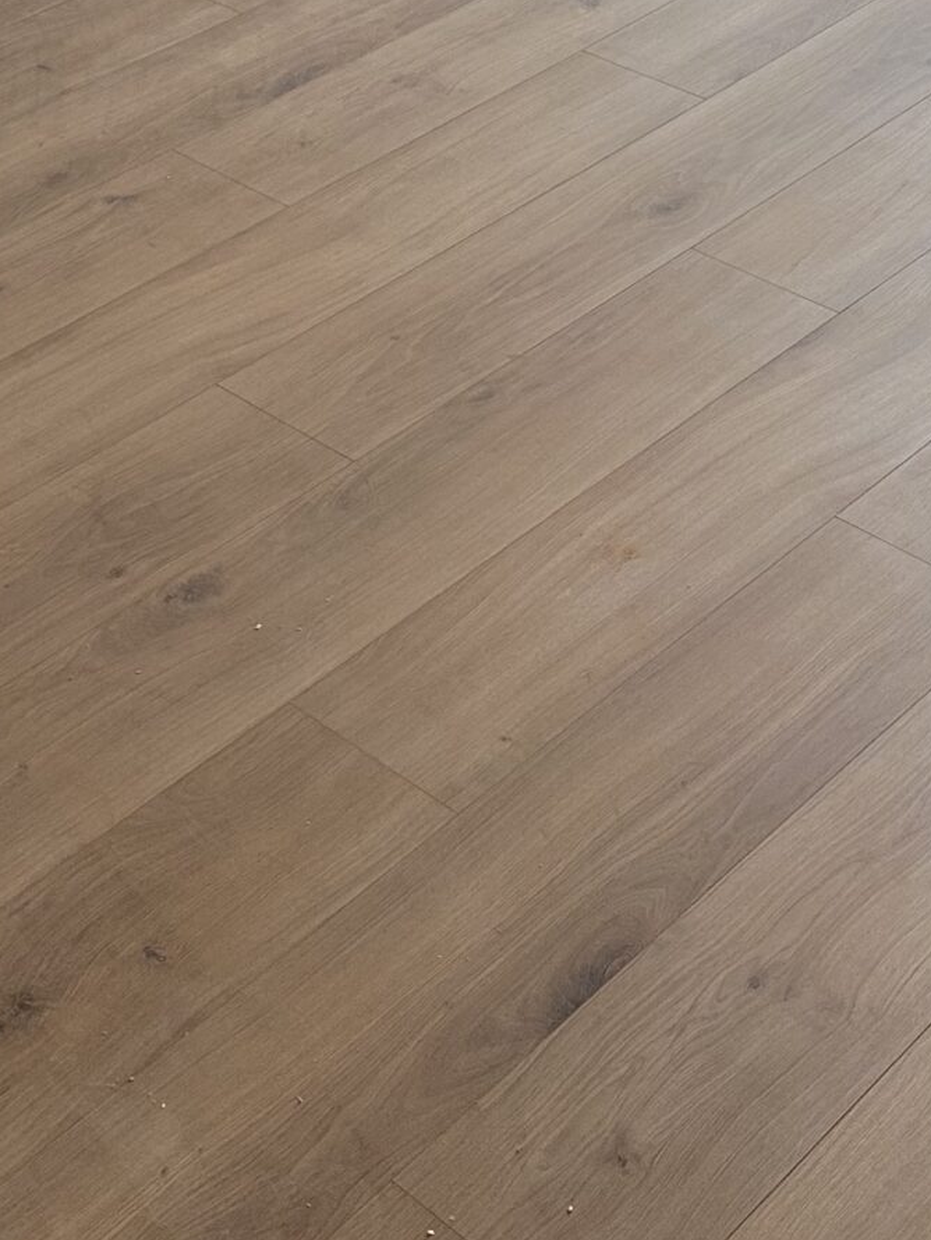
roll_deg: +1.9
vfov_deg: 27.7
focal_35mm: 69
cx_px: 479
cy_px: 294
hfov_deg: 21.3
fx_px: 2473
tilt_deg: -34.0
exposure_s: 1/121
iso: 200
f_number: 1.78
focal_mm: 6.86
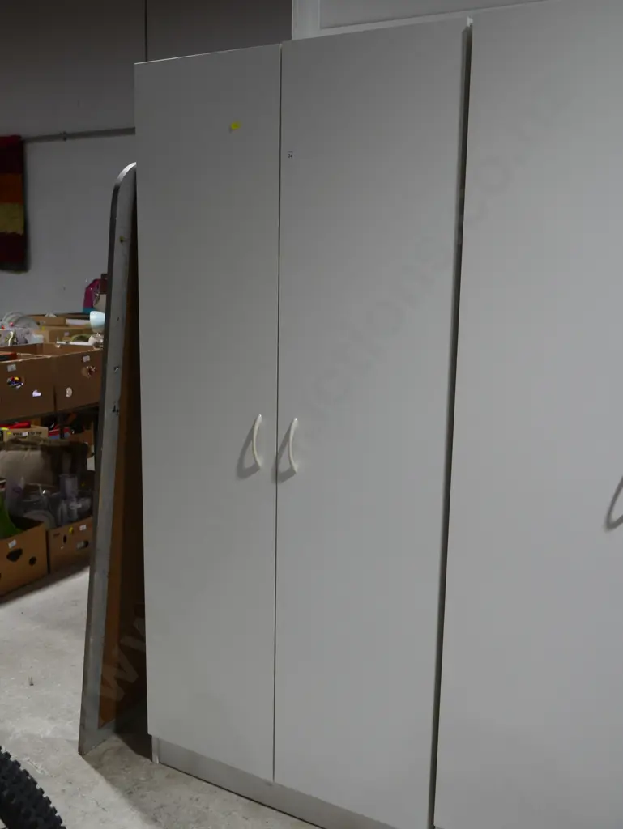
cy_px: 414
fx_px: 815
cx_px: 312
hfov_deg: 41.8
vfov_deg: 53.9
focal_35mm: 34
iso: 200
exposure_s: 1/60
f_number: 4
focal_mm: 17
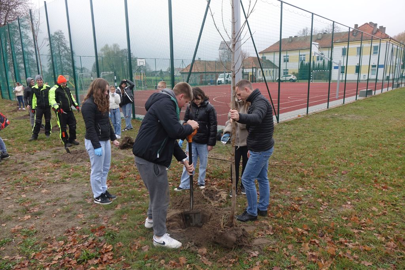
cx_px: 202
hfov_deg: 73.7
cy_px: 135
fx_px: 270
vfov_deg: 53.1
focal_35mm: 24
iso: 125
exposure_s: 1/200
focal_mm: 8.8
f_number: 3.5
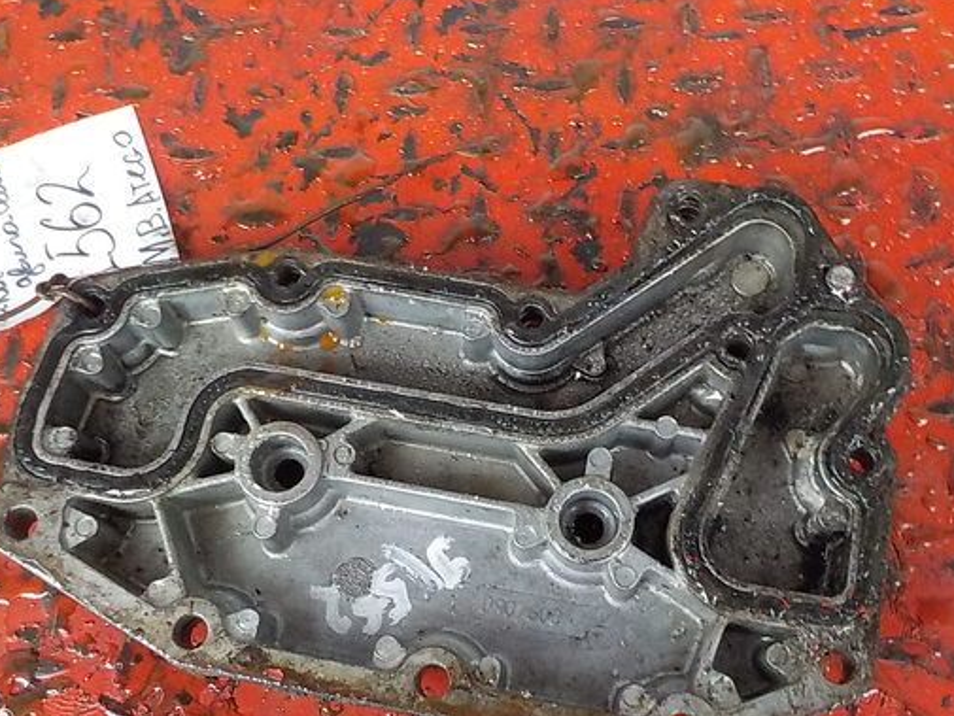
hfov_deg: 48.9
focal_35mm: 38
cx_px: 518
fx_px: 1048
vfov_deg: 37.5
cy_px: 448
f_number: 3.3
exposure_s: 1/50
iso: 800
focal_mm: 4.1
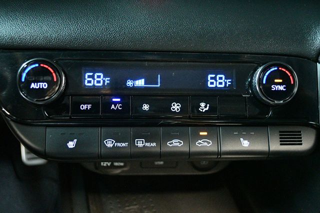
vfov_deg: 34.2
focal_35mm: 39
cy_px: 106
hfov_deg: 49.6
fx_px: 346
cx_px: 160
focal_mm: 26
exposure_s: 1/25
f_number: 4.2
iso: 12800
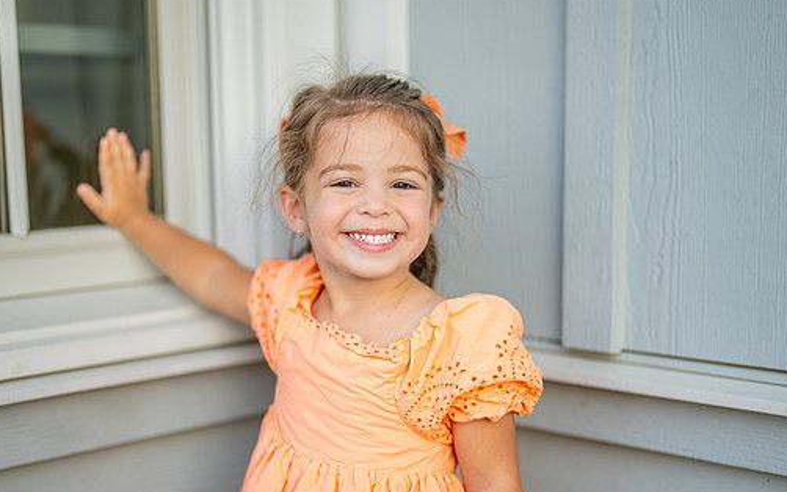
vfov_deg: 19.1
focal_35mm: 68
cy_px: 293
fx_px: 1459
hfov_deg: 30.2
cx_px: 376
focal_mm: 50
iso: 160
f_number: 1.2
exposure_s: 1/400
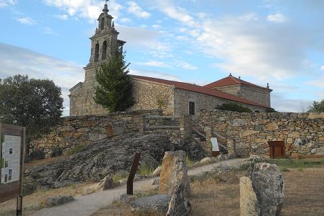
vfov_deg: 28.7
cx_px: 162
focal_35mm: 47
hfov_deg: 41.9
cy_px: 114
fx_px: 423
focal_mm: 9.7
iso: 100
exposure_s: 1/320
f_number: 3.2
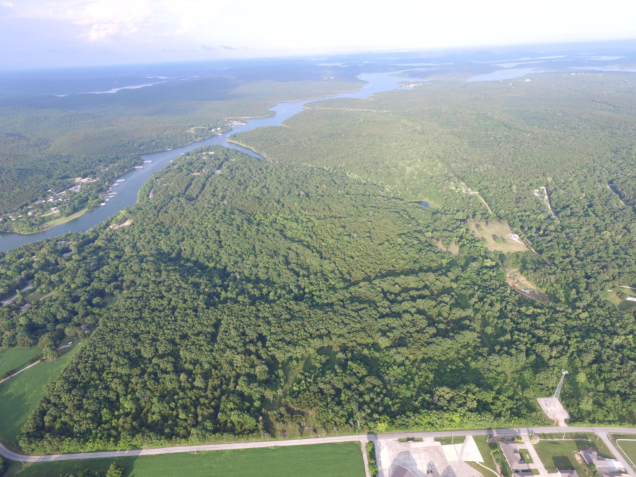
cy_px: 238
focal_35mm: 20
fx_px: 367
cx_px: 318
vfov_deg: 66.0
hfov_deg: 81.7
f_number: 2.8
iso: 100
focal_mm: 3.61
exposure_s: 1/208
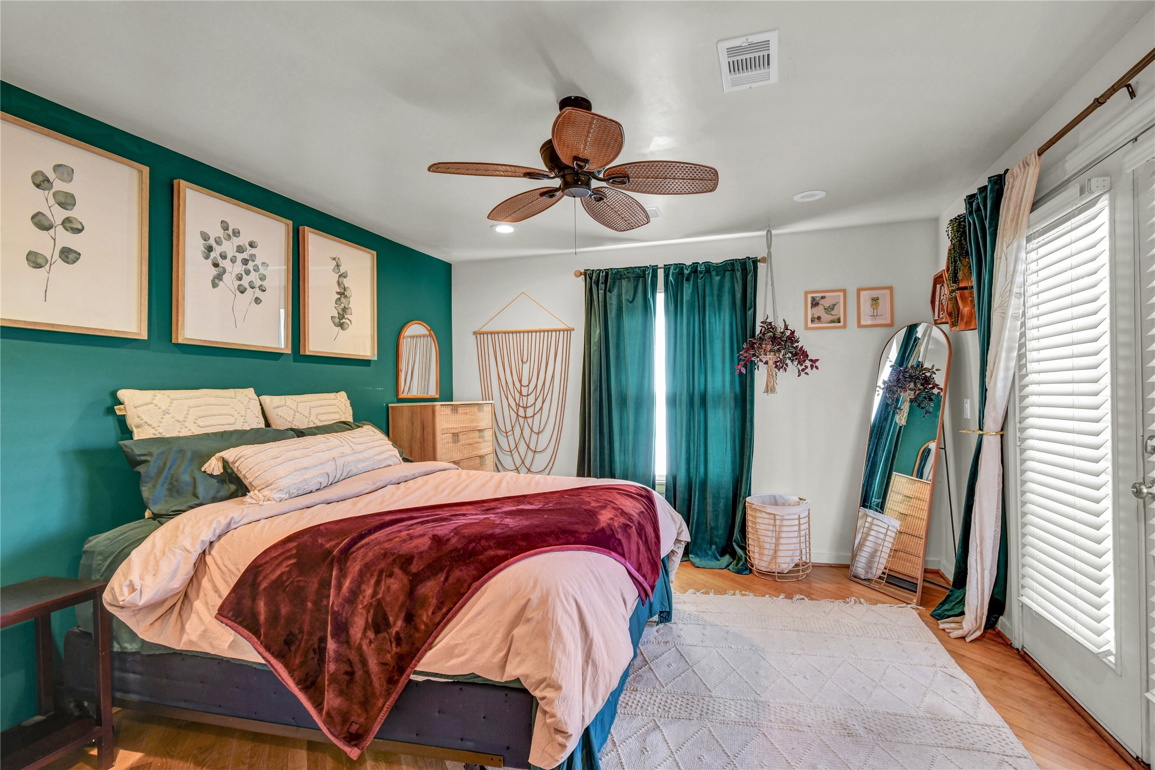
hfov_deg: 100.4
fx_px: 481
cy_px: 385
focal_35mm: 15
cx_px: 578
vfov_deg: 77.3
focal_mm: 10
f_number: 7.1
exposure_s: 1/2
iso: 100
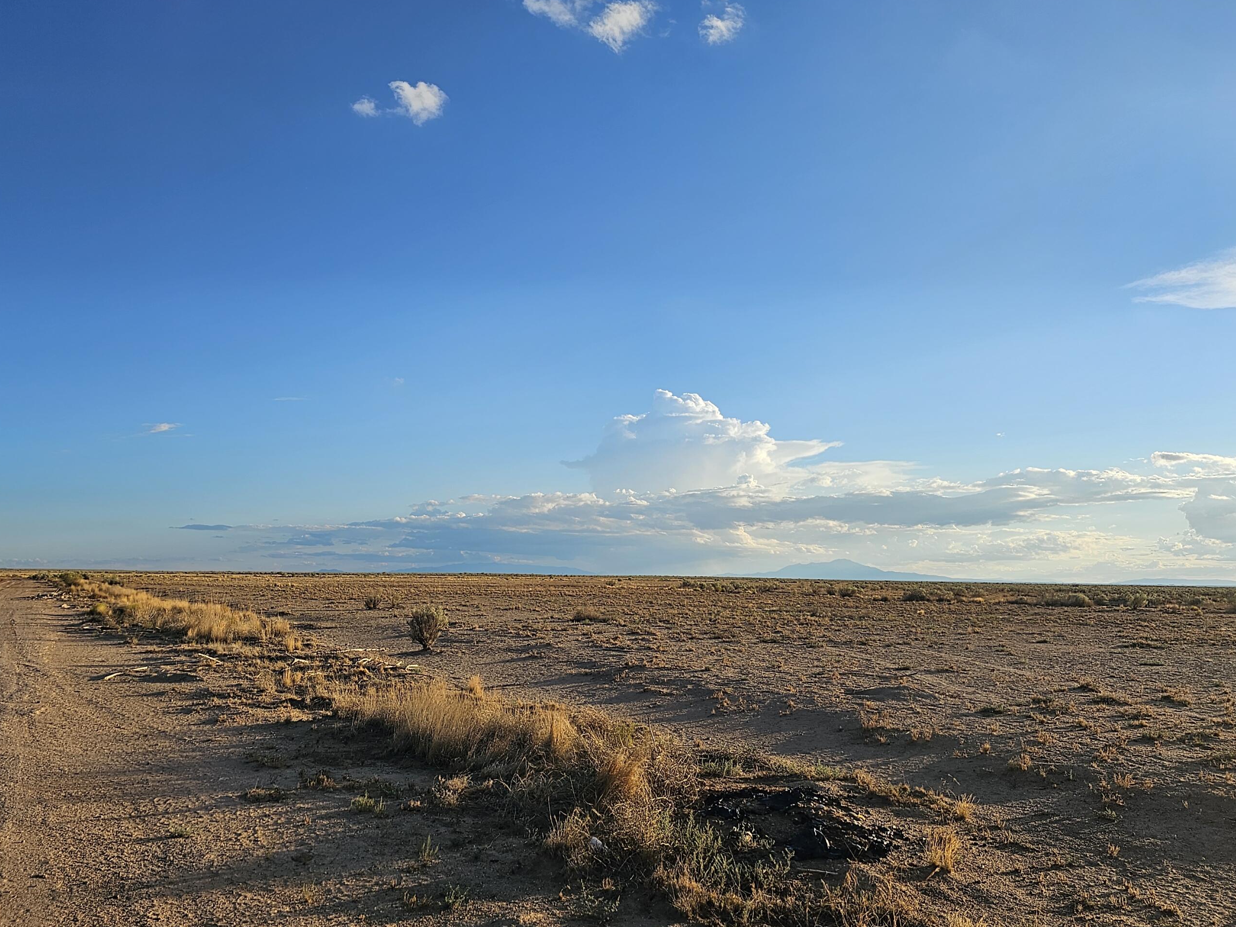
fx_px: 964
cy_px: 429
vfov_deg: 51.3
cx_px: 557
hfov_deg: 65.2
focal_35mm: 27
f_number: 1.7
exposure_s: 1/1286
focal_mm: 6.3
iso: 16
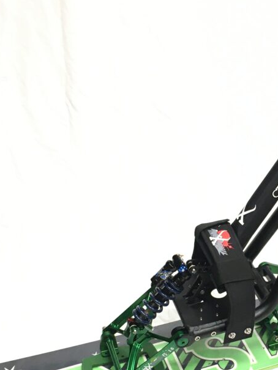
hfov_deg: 21.0
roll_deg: +0.1
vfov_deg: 27.9
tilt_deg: -37.8
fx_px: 739
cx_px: 234
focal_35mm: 69
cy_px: 262
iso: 100
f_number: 2.2
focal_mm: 4.15
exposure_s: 1/33
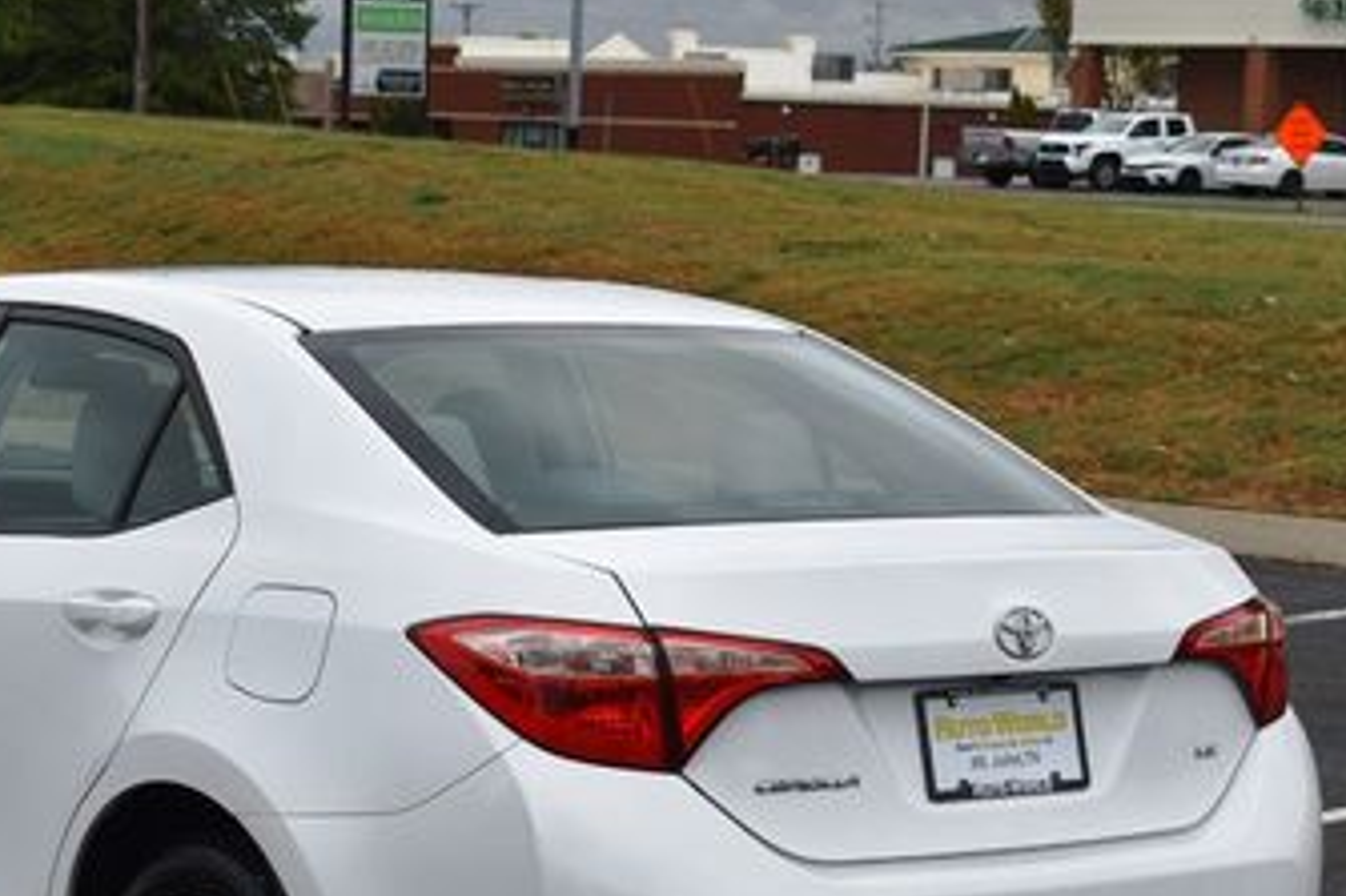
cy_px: 512
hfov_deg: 18.8
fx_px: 4073
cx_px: 587
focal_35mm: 109
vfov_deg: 12.6
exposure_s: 1/250
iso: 200
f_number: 5.6
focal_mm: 38
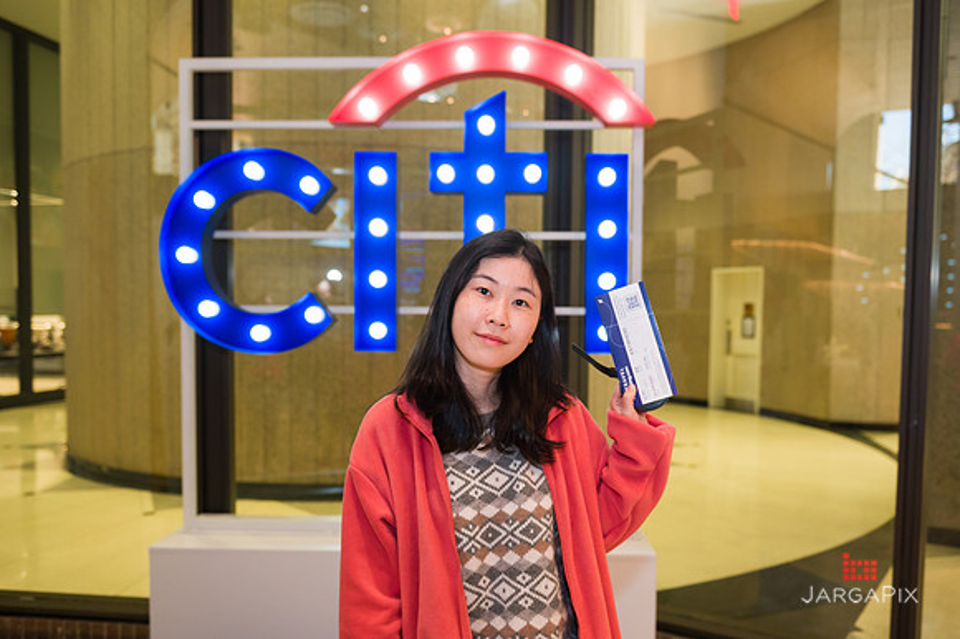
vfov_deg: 41.6
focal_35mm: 32
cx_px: 500
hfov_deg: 59.5
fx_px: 840
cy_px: 360
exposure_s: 1/200
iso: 1600
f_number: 4
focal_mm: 28
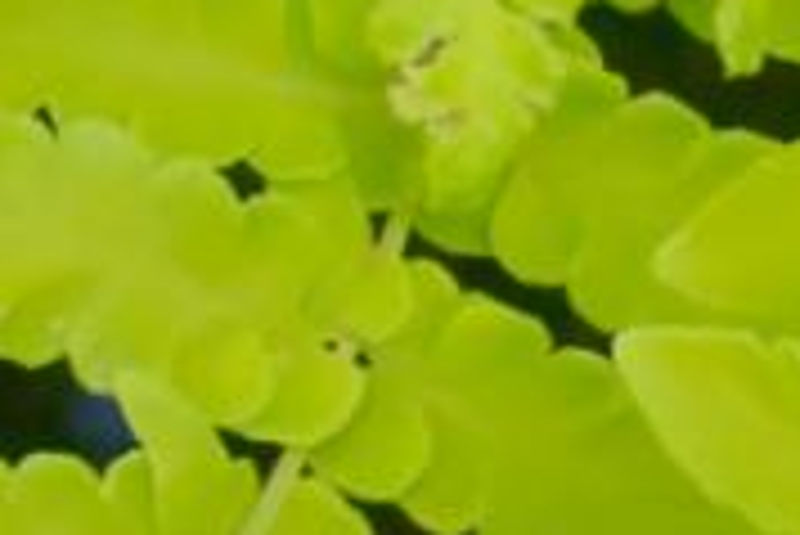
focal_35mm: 455
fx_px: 10127
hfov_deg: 4.4
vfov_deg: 3.0
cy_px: 863
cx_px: 1897
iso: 3200
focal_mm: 45
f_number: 16
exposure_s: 1/80
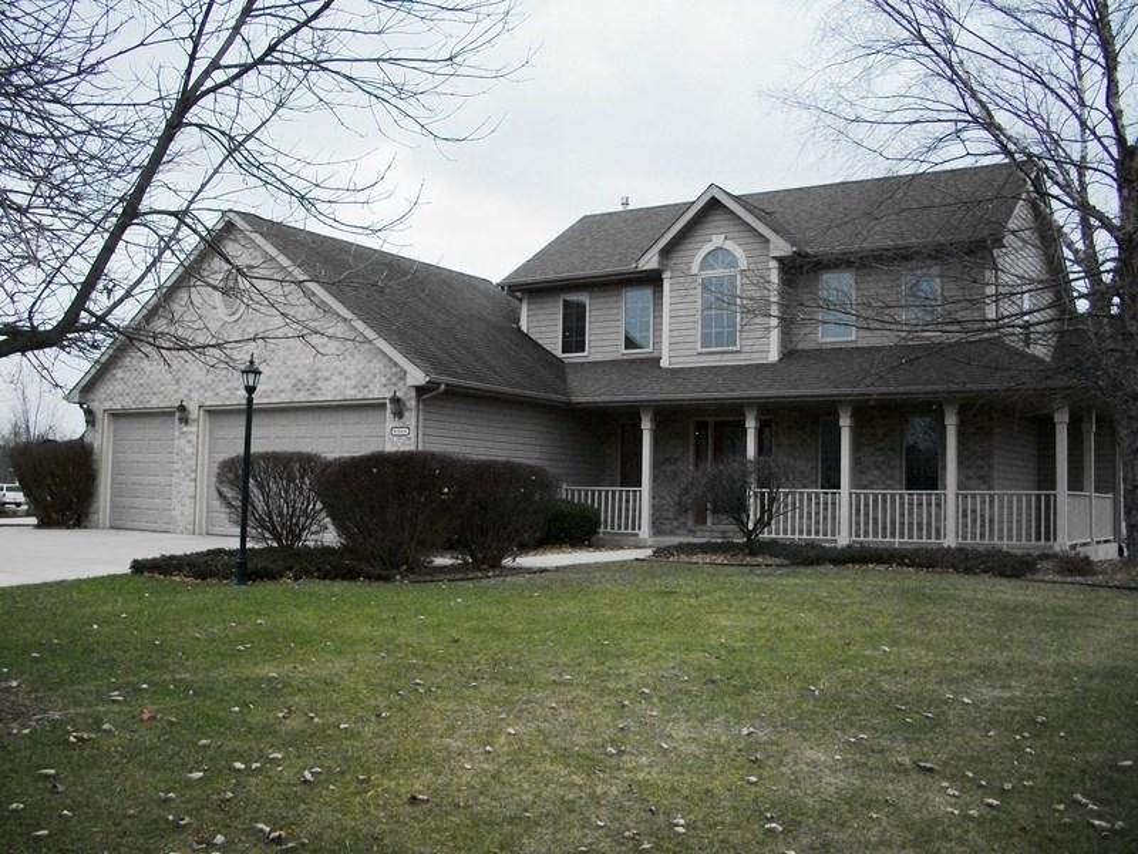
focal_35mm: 35
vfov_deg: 40.7
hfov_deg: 52.6
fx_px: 1151
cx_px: 569
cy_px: 427
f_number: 3.1
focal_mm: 6.3
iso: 485
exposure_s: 1/500
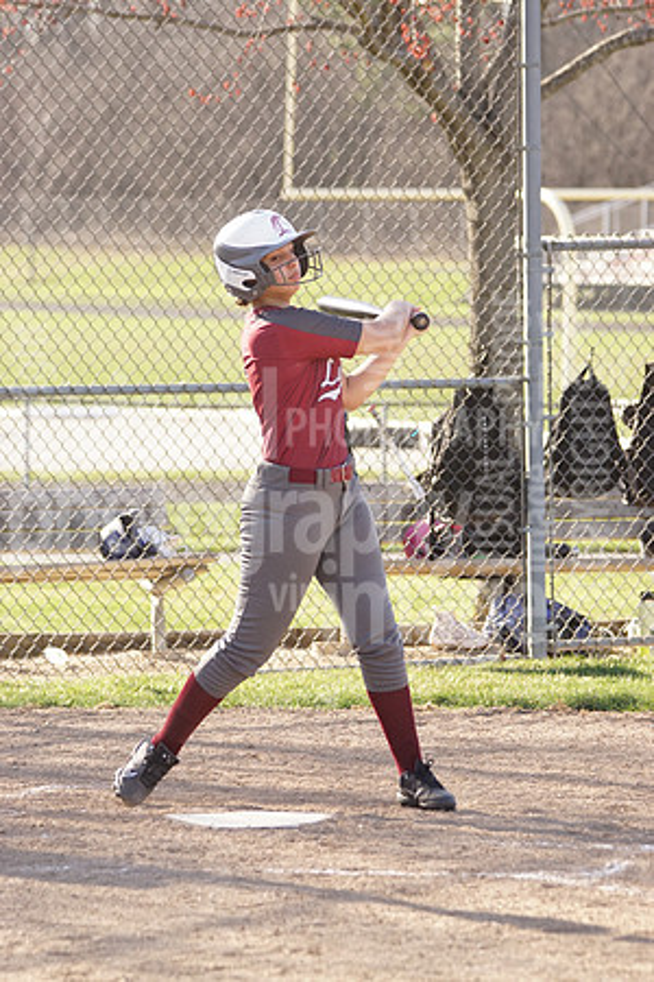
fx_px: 6539
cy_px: 491
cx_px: 327
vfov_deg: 8.6
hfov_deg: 5.7
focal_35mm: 240
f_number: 5.6
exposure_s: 1/640
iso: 800
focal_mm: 160
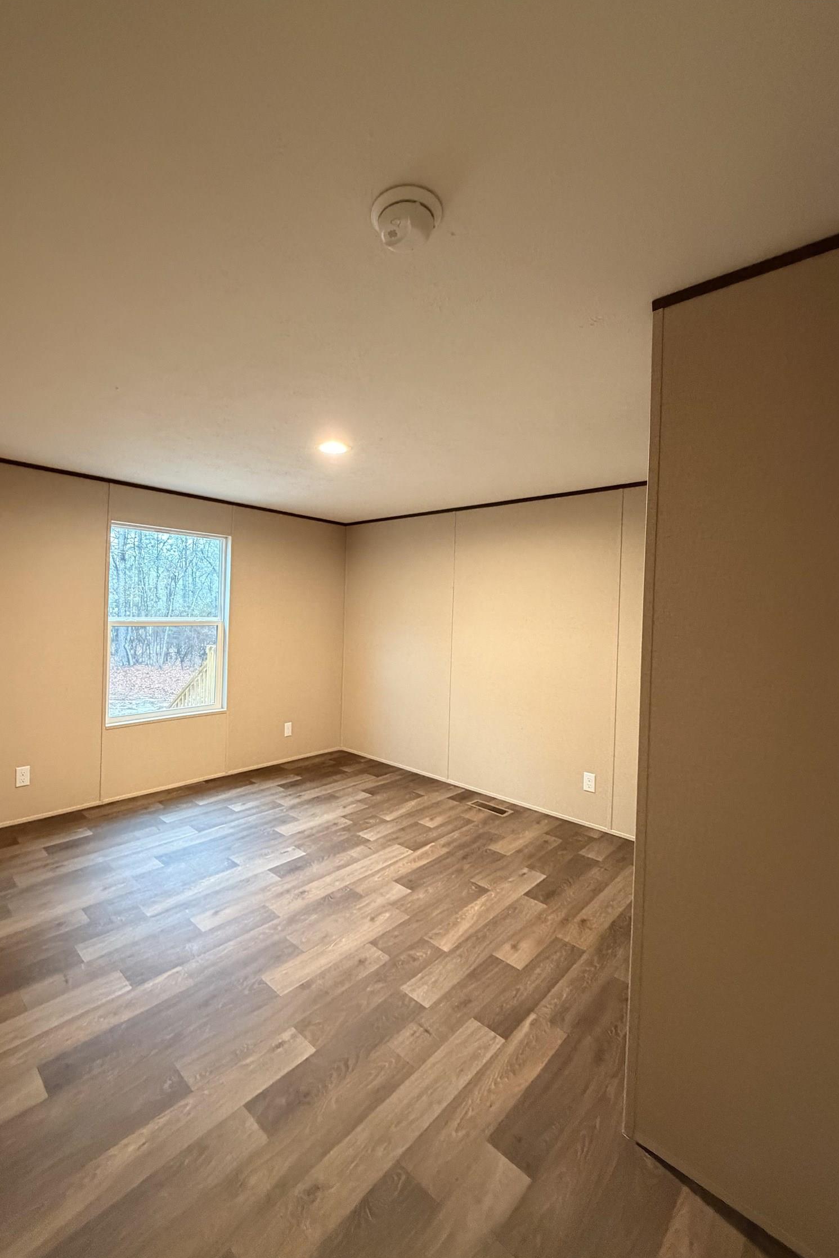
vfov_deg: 100.4
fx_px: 524
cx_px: 360
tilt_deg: -0.5
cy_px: 616
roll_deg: -2.0
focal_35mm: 15
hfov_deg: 76.9
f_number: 2.2
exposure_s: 1/60
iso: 640
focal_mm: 2.22
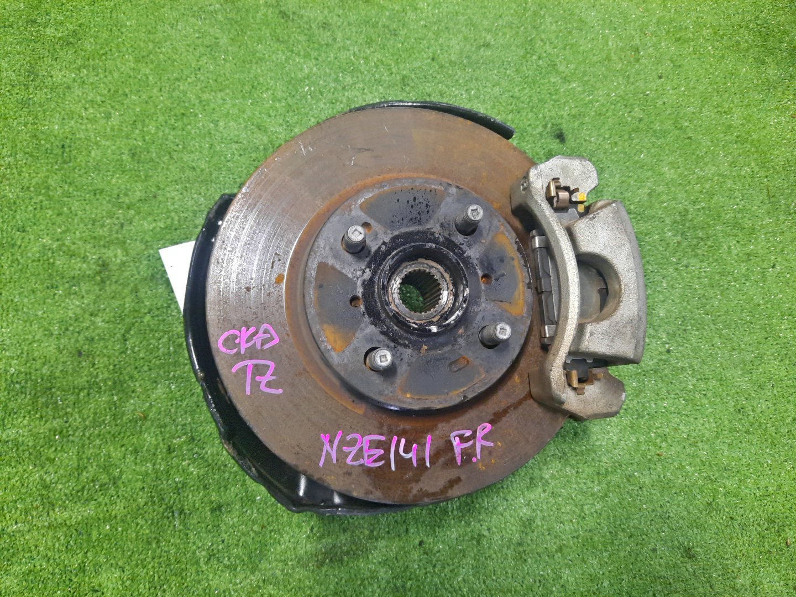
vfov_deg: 54.9
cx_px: 398
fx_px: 575
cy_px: 298
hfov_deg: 69.4
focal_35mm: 25
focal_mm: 4.6
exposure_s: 1/25
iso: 334
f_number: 2
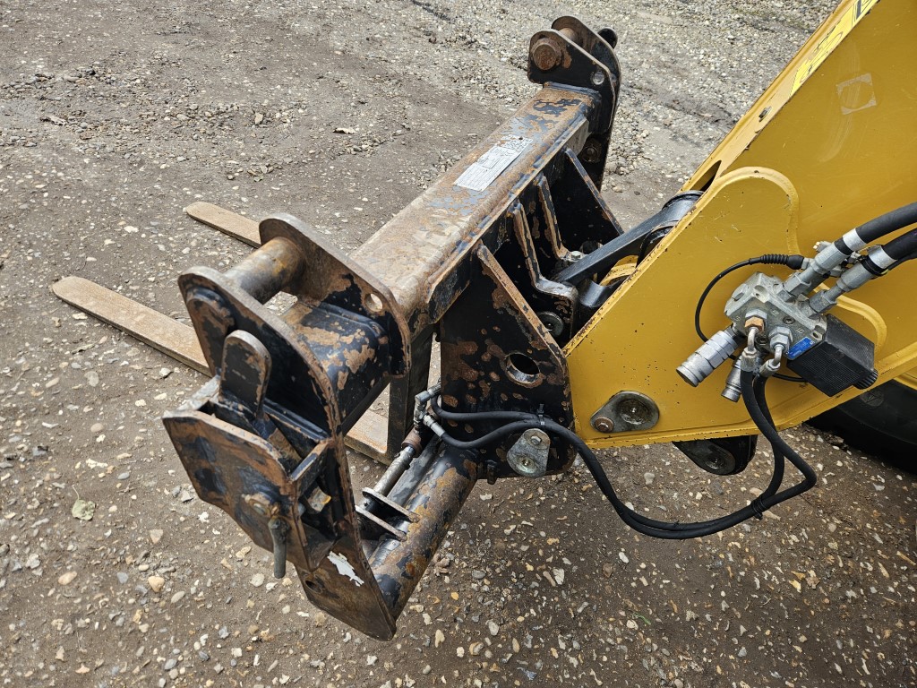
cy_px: 344
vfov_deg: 58.9
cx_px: 458
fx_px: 609
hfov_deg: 73.9
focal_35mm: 23
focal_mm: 5.4
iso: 32
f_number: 1.8
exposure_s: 1/180
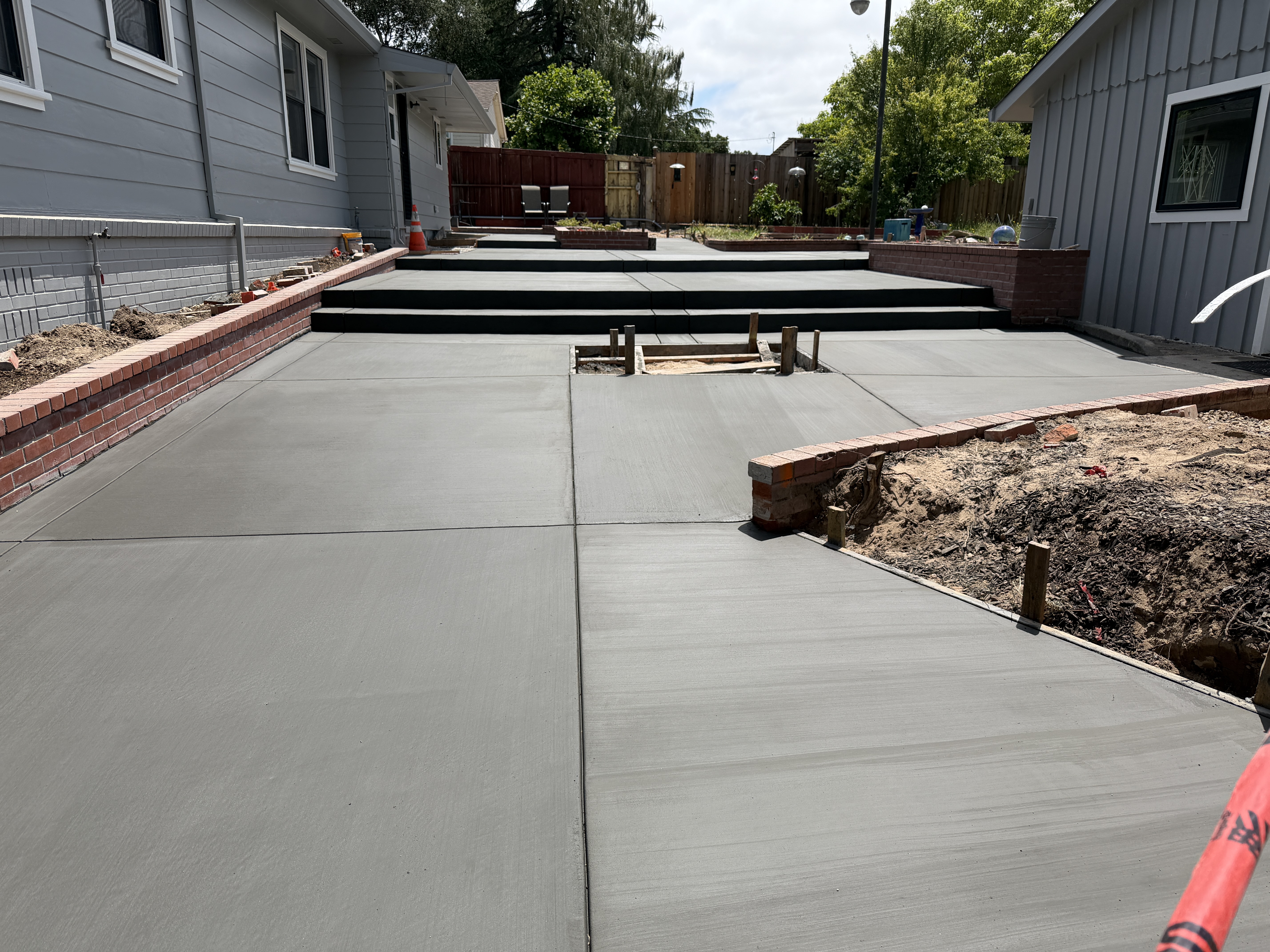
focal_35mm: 24
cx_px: 635
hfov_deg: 71.6
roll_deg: -0.1
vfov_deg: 56.8
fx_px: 881
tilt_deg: -15.1
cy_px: 476
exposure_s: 1/5714
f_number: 1.78
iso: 80
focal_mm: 6.76
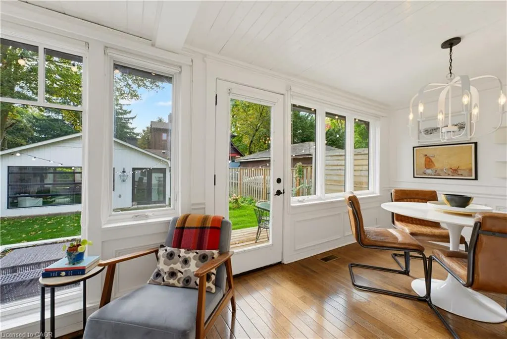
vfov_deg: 81.3
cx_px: 254
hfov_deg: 104.2
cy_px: 170
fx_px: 197
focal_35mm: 14
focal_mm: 14
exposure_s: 1/40
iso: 800
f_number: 10
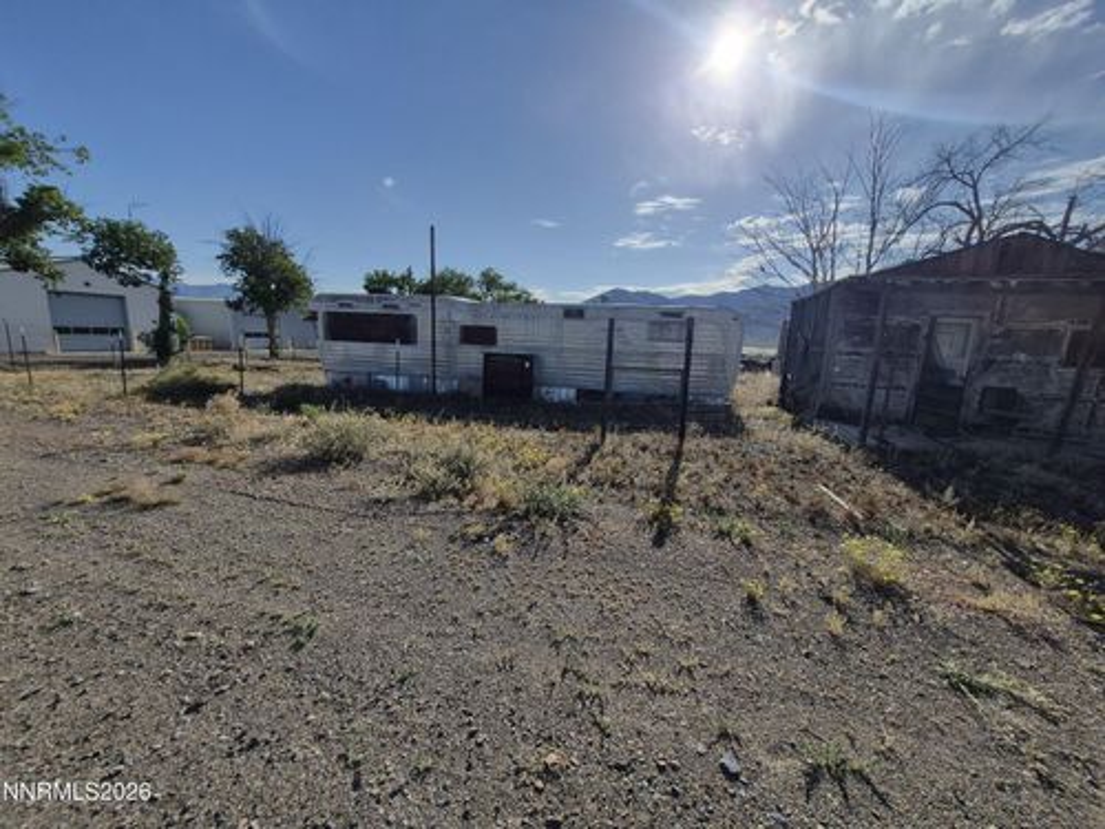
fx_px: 415
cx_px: 552
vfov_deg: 89.9
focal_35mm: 13
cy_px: 414
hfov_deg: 106.2
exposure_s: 1/4352
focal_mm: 1.74
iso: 40
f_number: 2.2
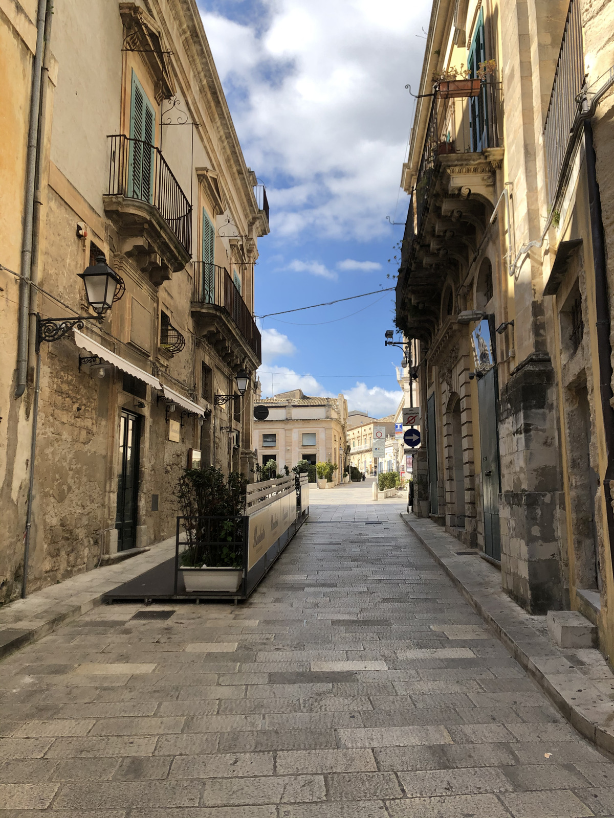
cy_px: 409
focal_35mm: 28
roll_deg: +0.8
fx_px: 662
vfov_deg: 63.4
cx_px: 307
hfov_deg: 49.7
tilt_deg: +7.8
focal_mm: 4
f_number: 1.8
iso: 20
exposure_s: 1/1548
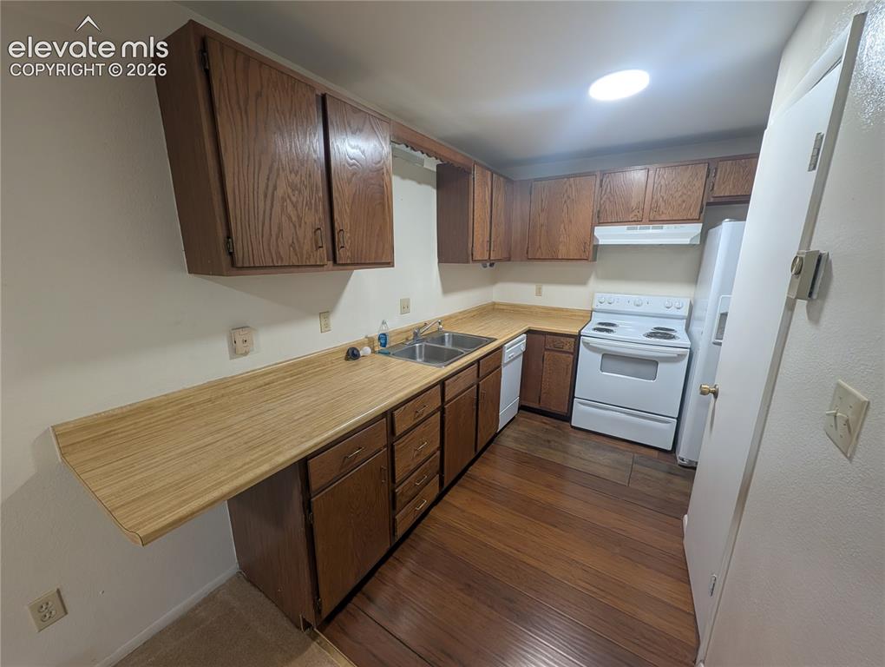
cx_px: 442
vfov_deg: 94.6
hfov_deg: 110.5
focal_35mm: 12
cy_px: 334
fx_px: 307
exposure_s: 1/60
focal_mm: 2.02
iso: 139
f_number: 1.7
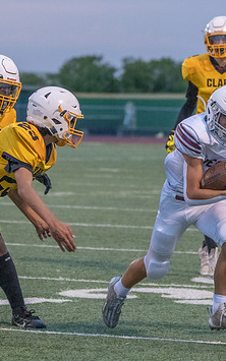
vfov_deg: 6.4
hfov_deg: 4.0
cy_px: 199
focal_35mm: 330
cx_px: 190
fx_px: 3251
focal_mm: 171
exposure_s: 1/1000
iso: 8000
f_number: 5.6
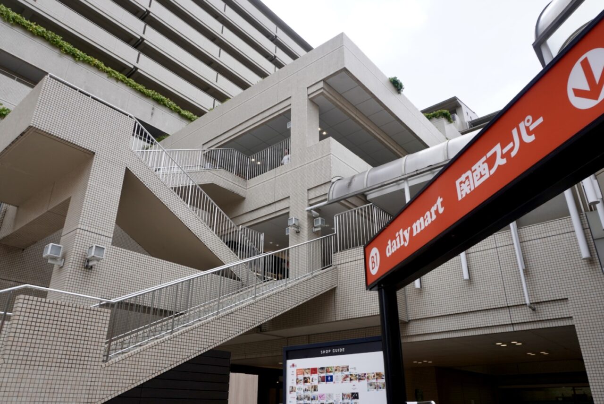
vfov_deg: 53.2
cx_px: 302
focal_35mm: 24
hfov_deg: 73.7
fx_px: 403
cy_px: 202
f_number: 5.6
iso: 100
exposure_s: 1/320
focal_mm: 16
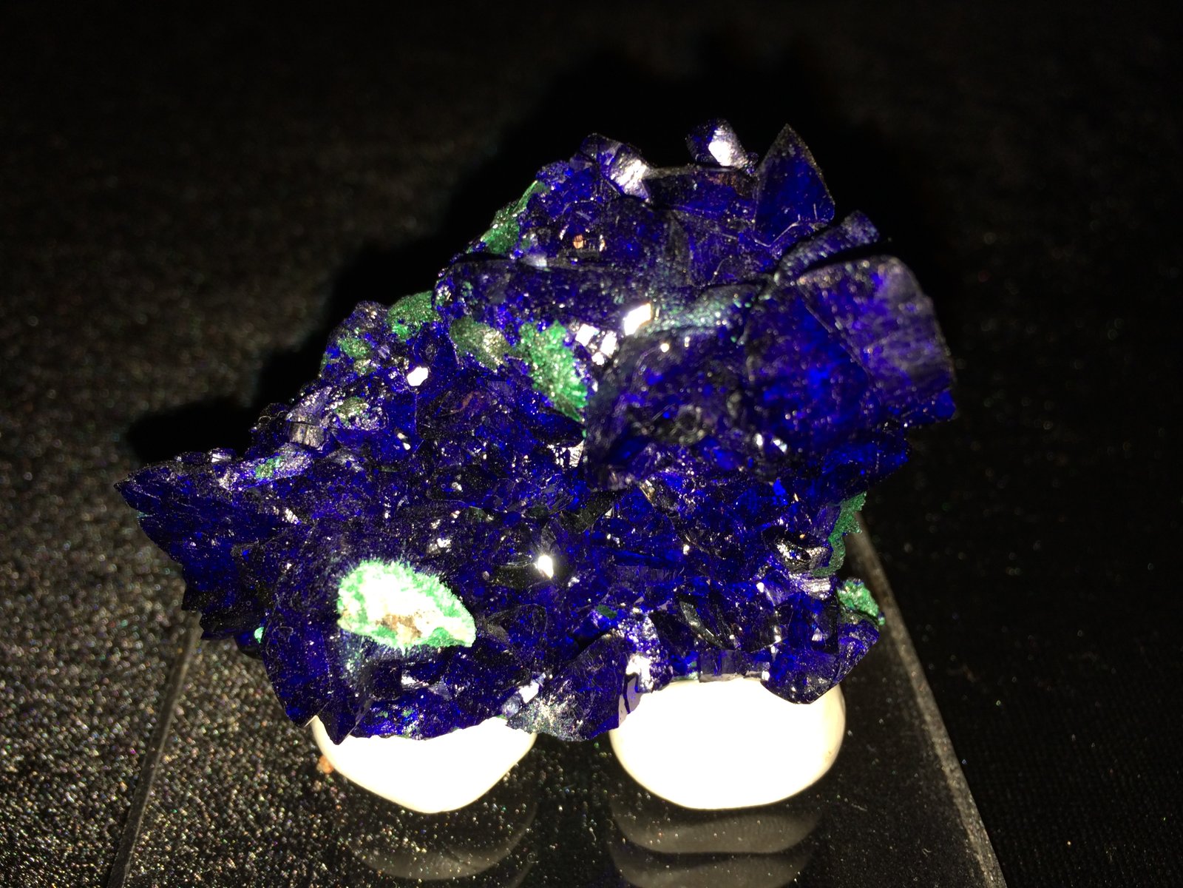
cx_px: 592
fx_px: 1025
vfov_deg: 46.8
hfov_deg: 60.0
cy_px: 444
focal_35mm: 30
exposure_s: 1/89
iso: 32
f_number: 2.2
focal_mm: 4.12
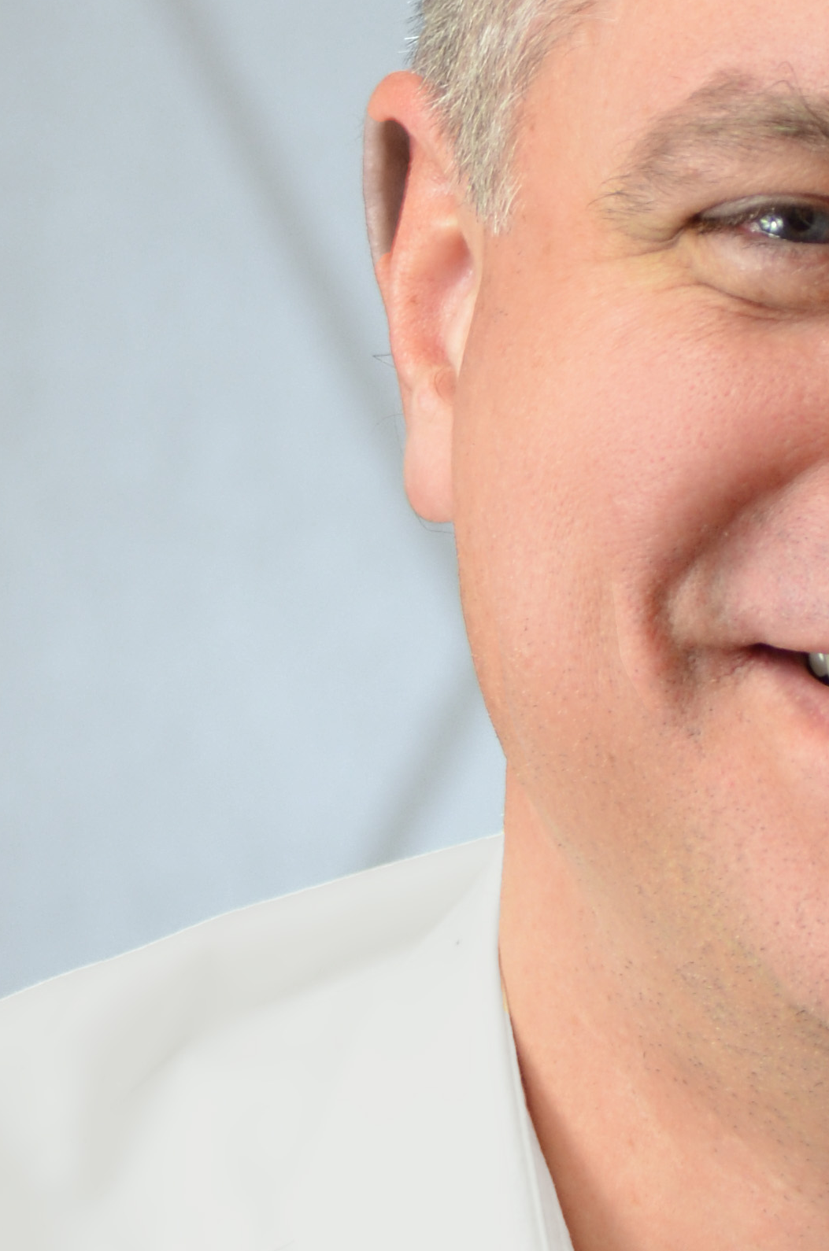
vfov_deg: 2.5
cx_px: 904
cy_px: 835
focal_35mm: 837
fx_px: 29042
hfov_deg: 1.6
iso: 400
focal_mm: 180
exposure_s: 1/40
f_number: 8
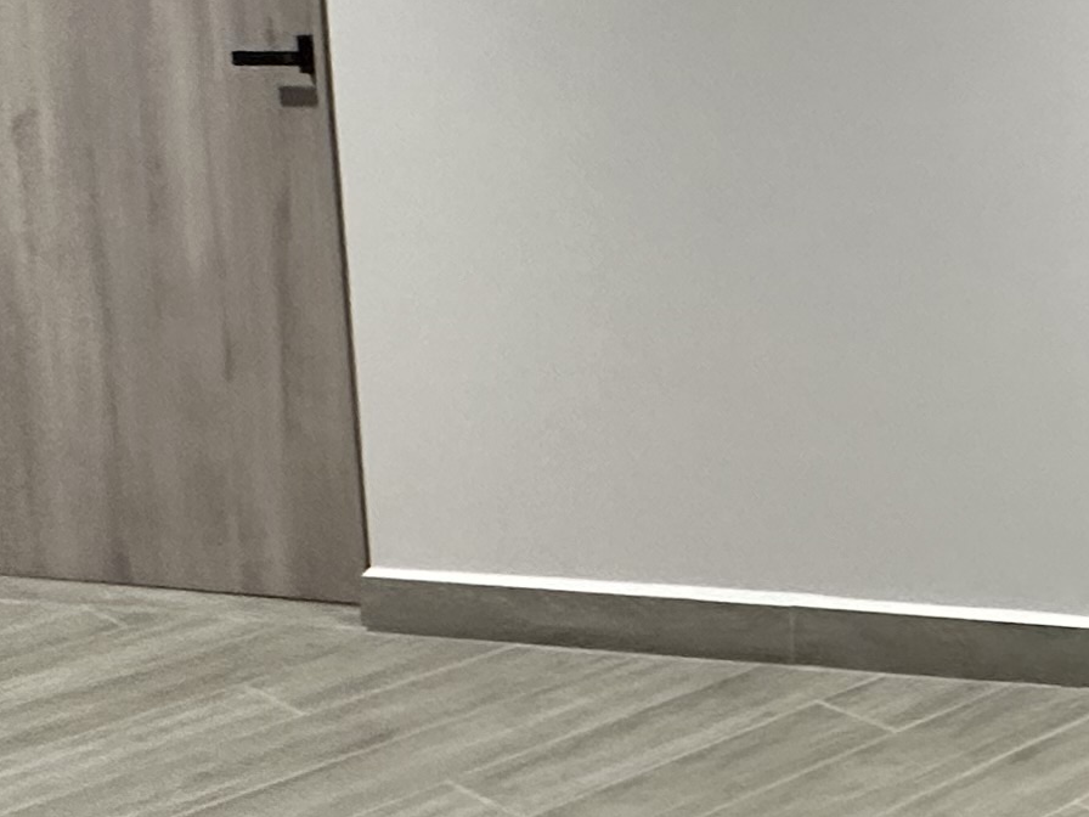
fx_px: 1982
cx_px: 2053
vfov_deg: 22.4
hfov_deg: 20.1
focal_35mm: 63
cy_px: 2
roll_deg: -1.2
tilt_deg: -6.7
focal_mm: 2.22
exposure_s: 1/60
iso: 200
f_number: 2.2
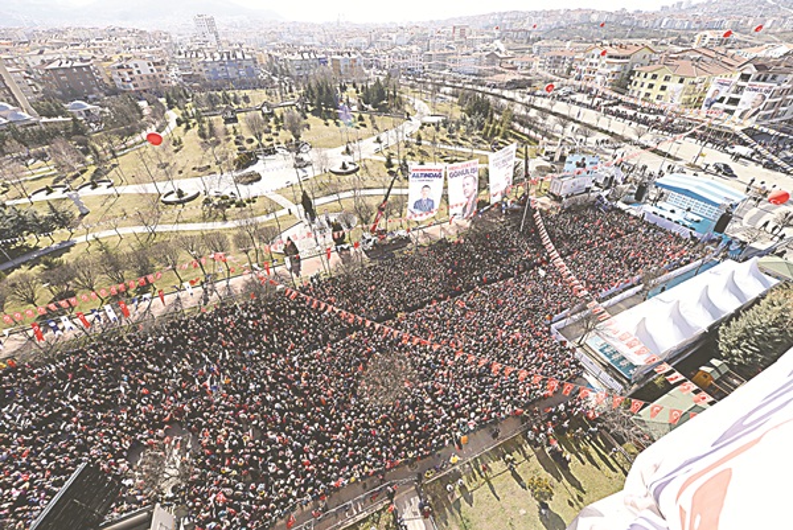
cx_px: 396
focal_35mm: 14
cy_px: 265
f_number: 4.5
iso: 100
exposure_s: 1/500
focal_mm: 14
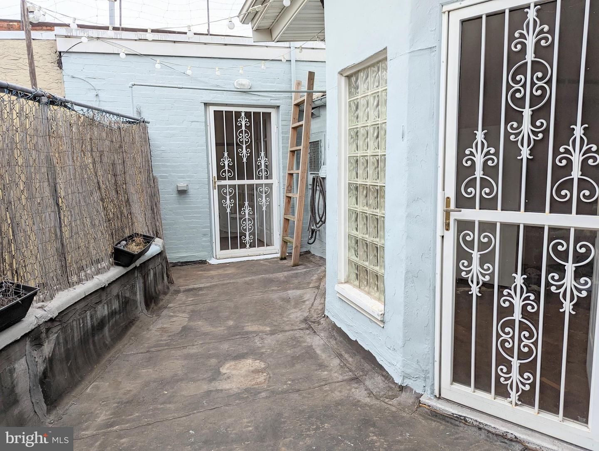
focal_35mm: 24
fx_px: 416
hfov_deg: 71.5
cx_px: 300
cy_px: 226
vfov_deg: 56.9
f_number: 1.85
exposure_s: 1/399
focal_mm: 6.81
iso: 43
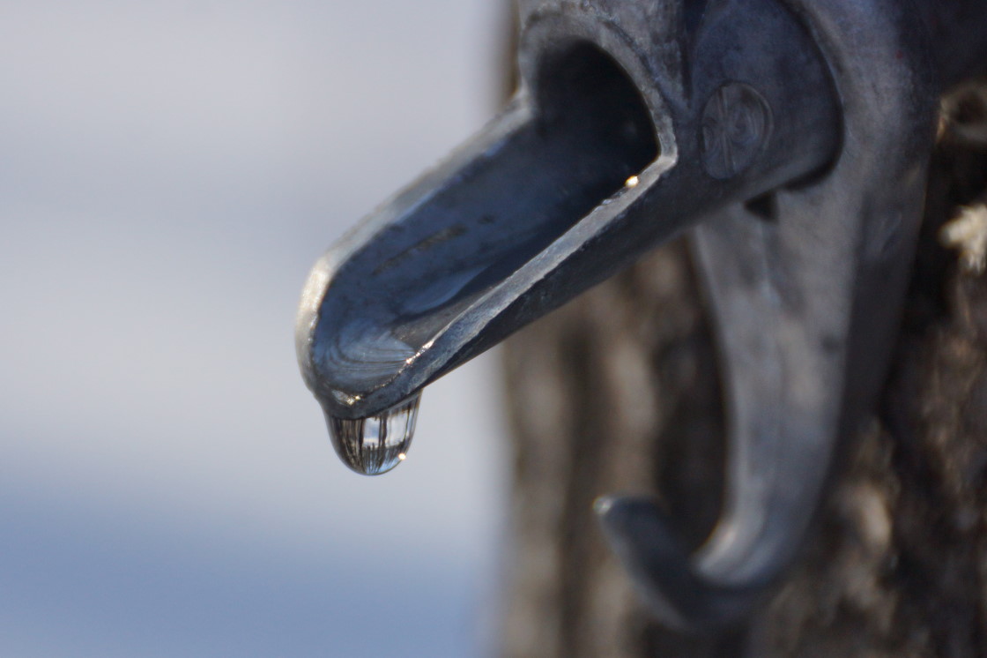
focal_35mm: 375
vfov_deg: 3.7
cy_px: 329
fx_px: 10278
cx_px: 494
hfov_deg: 5.5
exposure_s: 1/400
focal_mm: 250
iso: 500
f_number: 6.3
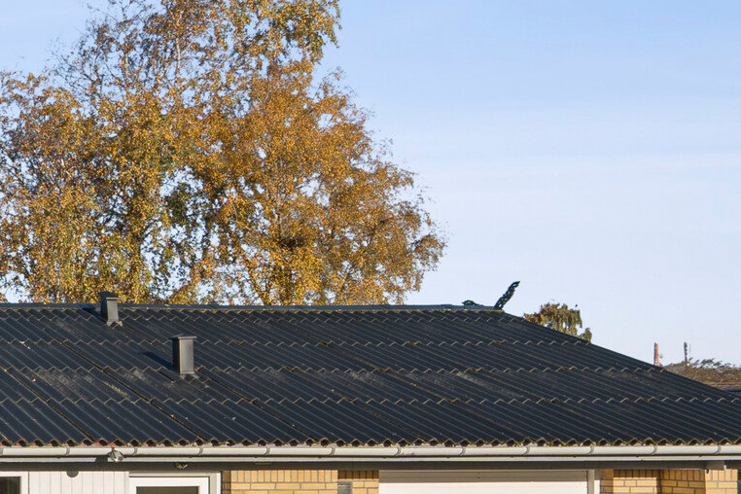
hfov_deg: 23.6
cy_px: 390
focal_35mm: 63
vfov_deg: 21.3
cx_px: -441
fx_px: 1297
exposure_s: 1/250
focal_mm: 16
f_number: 9
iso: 200
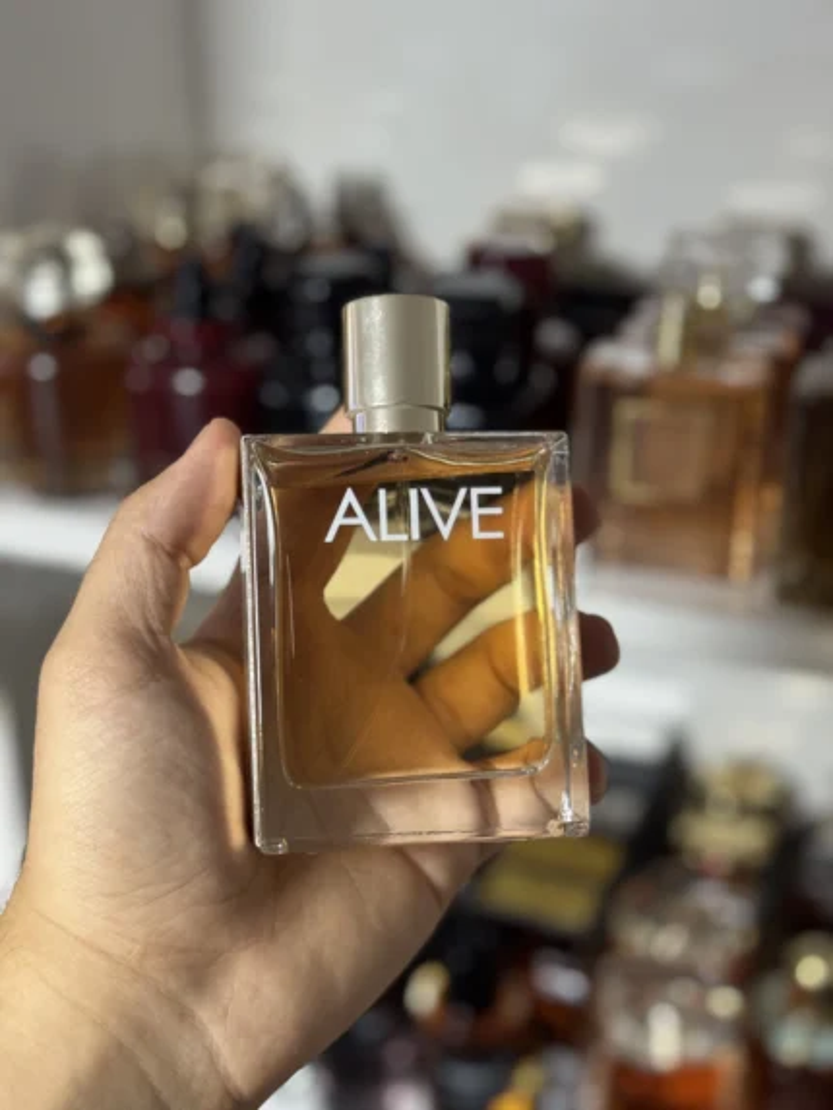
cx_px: 416
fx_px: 1540
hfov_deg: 30.3
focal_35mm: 48
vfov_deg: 39.6
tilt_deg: -24.4
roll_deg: -0.5
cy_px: 555
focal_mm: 6.76
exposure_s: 1/50
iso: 160
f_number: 1.78
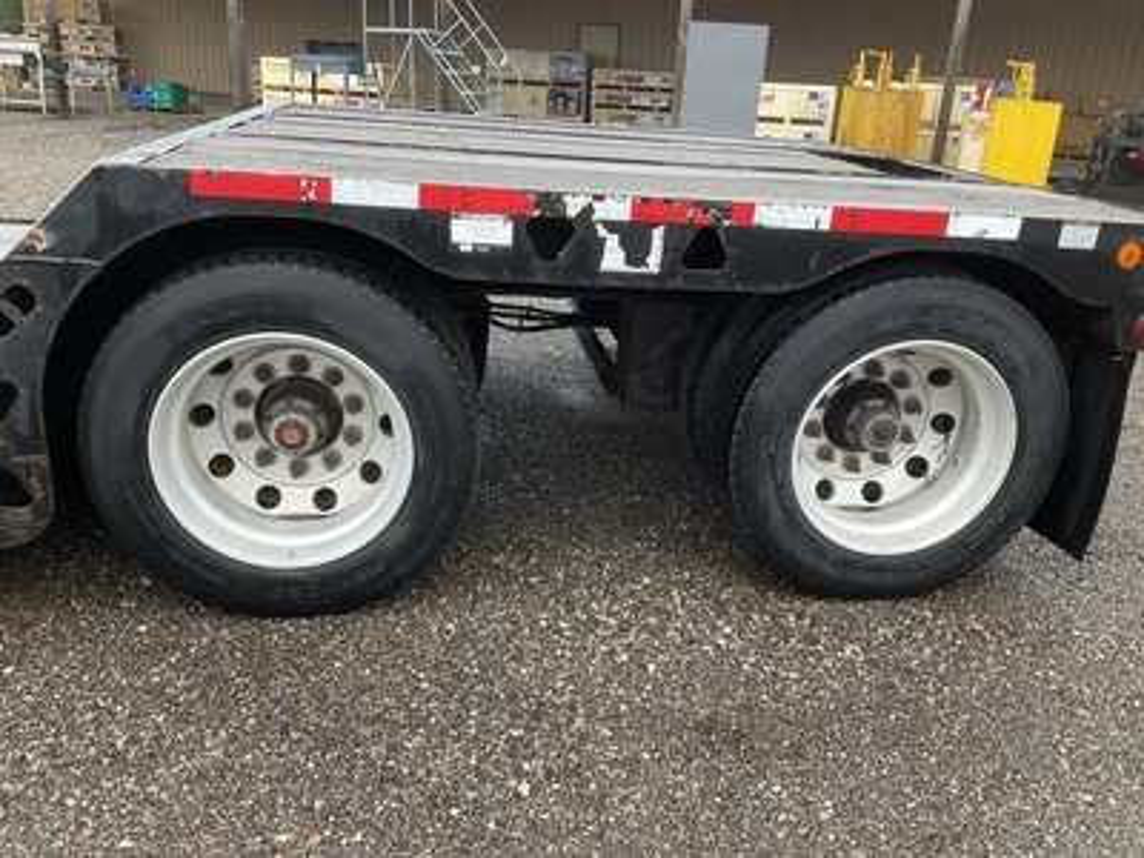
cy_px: 429
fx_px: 958
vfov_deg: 48.2
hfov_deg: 61.7
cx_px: 572
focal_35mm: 29
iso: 20
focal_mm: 3
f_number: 1.8
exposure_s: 1/179
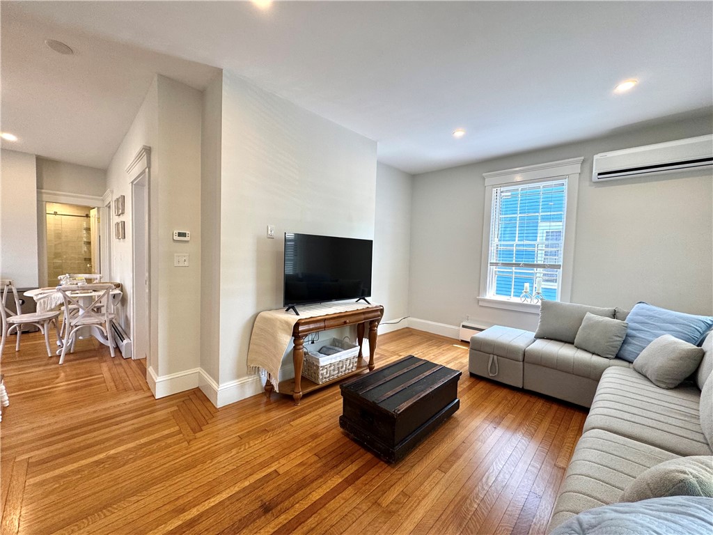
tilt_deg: -3.1
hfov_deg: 102.1
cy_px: 268
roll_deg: -1.8
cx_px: 356
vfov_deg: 85.7
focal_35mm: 14
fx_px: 288
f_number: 2.2
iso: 125
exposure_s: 1/120
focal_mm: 2.22
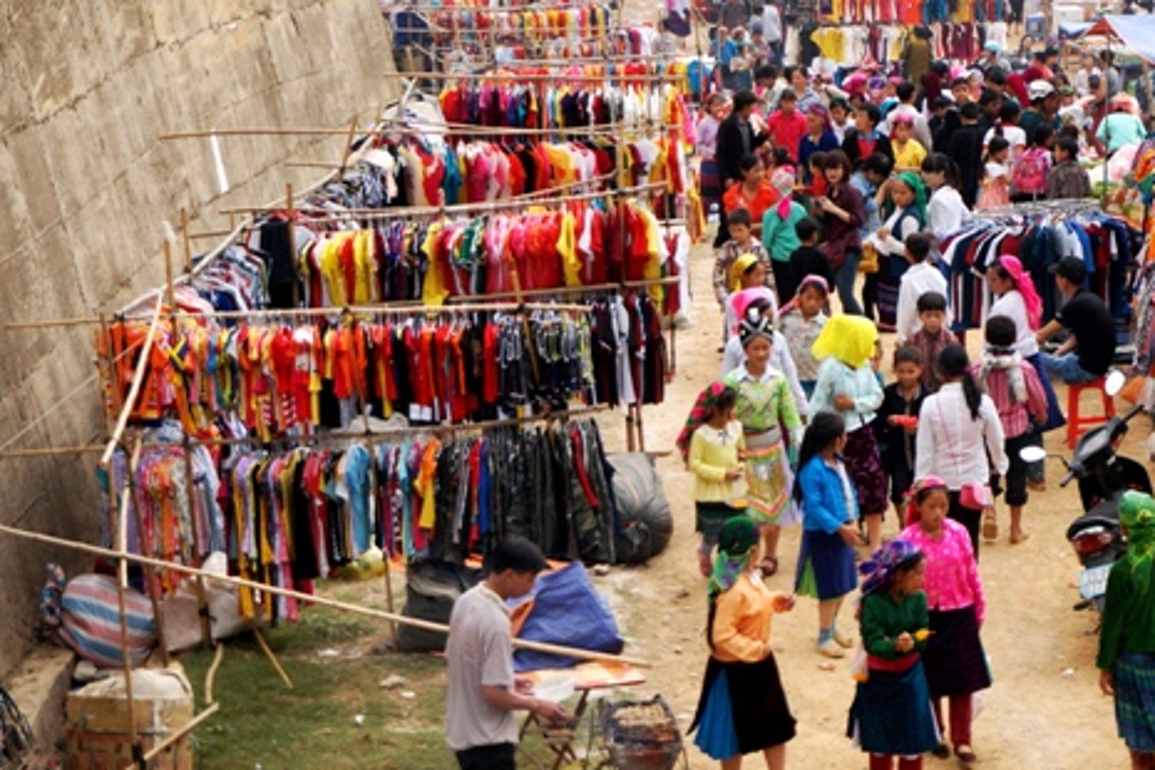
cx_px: 787
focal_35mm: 103
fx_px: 3304
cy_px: 314
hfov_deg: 19.8
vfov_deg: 13.3
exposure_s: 1/2000
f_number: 5.6
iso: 1000
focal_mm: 50
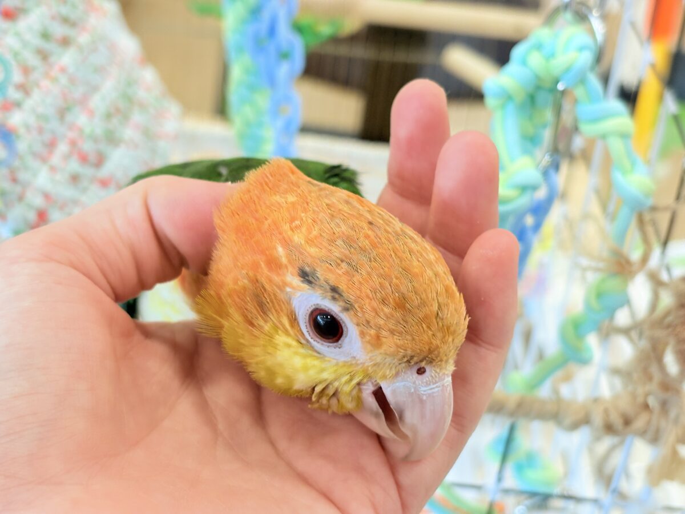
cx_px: 342
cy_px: 257
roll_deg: -5.4
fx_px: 1029
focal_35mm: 52
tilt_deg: -33.5
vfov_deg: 28.0
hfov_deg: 36.8
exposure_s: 1/100
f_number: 1.6
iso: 100
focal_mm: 5.96
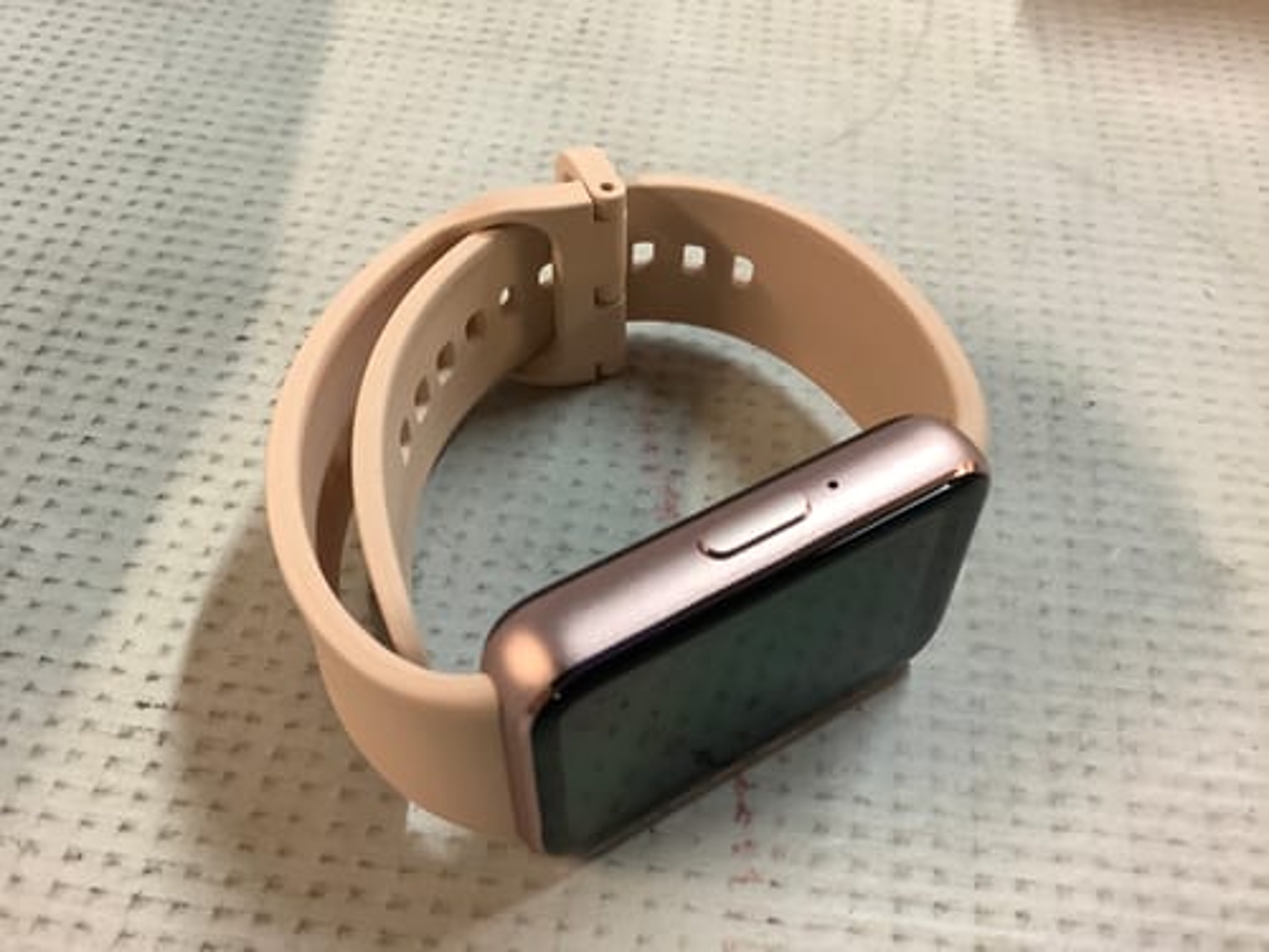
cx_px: 634
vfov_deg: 45.4
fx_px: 1136
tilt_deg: -51.8
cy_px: 476
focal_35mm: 31
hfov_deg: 58.4
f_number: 2.4
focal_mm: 3.3
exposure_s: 1/50
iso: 200
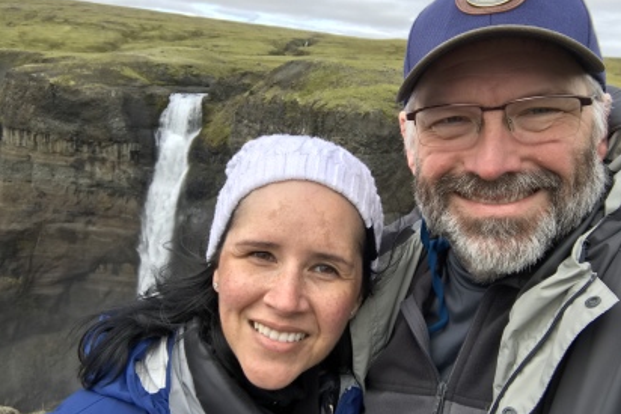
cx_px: 314
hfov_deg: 55.8
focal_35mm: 34
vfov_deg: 38.9
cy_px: 208
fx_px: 587
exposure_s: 1/379
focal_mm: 2.87
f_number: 2.2
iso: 25
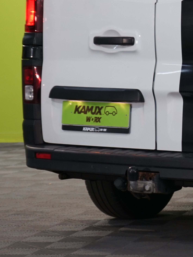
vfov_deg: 9.4
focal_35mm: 211
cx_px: 348
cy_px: 42
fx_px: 1569
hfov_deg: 6.9
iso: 320
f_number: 5.6
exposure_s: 1/25
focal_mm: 69
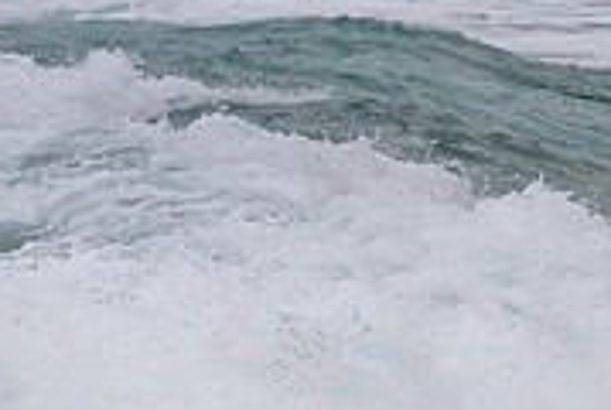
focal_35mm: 3527
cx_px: -209
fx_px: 59959
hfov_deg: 0.6
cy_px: 462
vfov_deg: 0.4
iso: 500
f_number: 11
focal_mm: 800
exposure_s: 1/2000
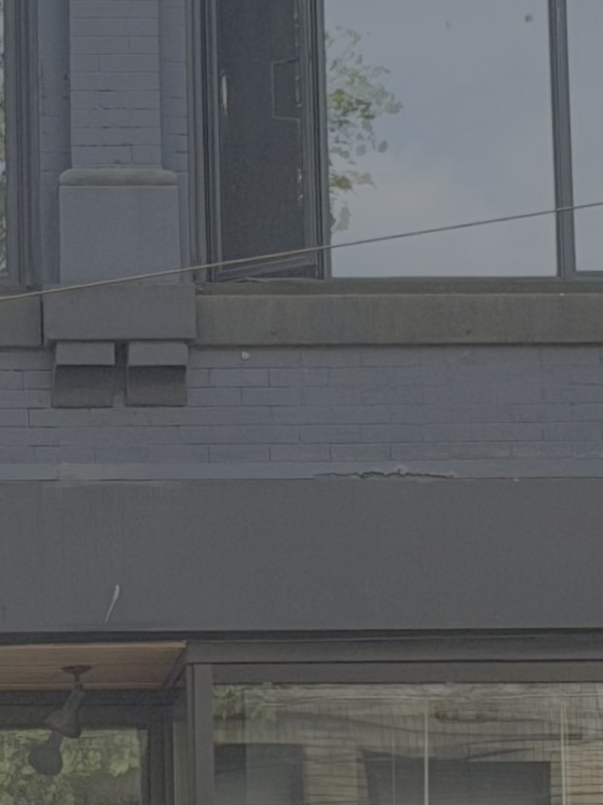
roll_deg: -1.7
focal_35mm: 222
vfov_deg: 8.9
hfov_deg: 6.6
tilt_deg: +9.3
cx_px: -250
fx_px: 5159
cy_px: 685
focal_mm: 6.76
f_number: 1.78
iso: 100
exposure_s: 1/1484
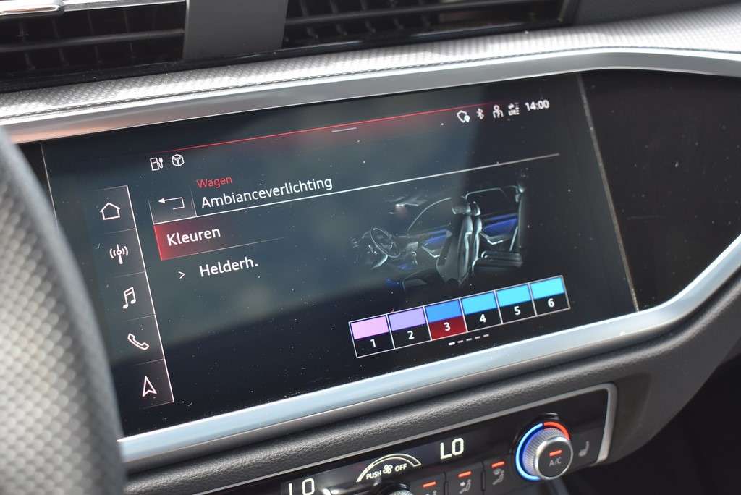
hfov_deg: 33.4
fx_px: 1236
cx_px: 370
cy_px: 248
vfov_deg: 22.7
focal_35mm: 60
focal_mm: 40
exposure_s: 1/60
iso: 400
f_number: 4.8
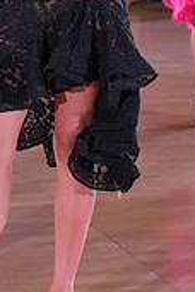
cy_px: -82
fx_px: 1381
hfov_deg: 8.0
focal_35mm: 170
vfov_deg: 11.8
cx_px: -56
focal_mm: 50
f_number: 4
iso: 1600
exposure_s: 1/400
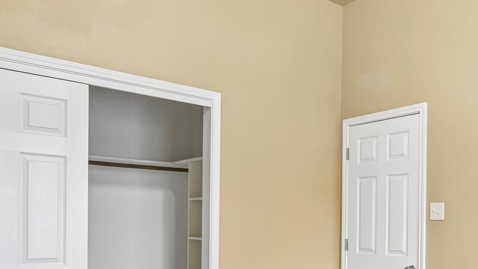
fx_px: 494
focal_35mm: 39
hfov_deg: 48.8
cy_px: 224
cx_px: 380
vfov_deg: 29.6
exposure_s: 1/15
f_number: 8
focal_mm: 14
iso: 500
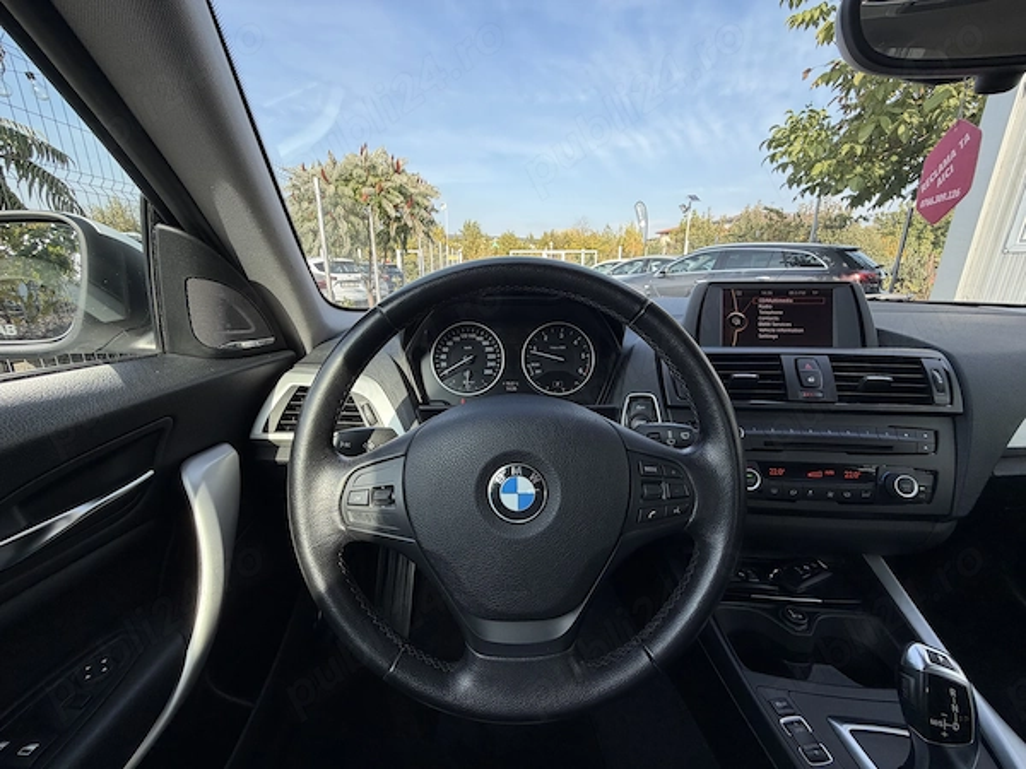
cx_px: 513
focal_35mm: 14
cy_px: 384
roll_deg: +0.5
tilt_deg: -16.0
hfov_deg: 102.1
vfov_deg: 85.7
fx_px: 415
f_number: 2.2
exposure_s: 1/370
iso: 50
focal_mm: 2.22
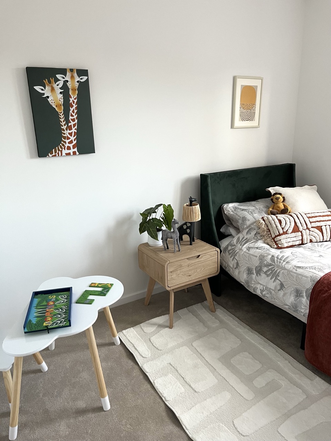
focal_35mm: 26
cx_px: 166
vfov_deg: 67.3
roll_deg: +0.6
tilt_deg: -15.5
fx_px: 331
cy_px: 220
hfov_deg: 53.1
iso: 160
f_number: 1.6
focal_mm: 5.1
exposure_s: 1/60
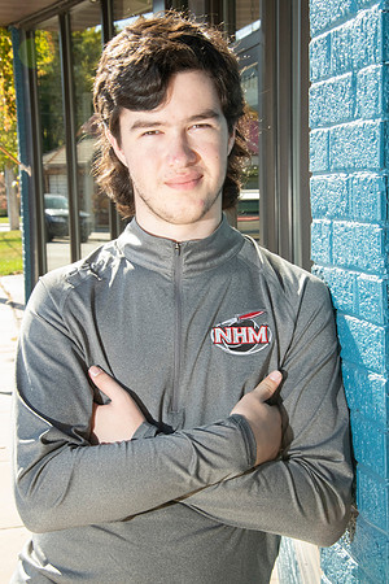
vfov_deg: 24.8
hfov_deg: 16.7
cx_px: 194
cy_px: 292
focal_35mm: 82
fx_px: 1329
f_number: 18
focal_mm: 82
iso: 2000
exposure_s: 1/160
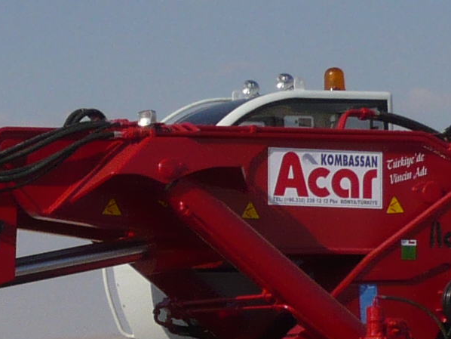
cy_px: 356
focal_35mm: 231
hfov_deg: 8.4
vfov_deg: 6.4
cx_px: -221
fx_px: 3011
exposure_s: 1/500
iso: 100
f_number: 9
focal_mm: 7.5
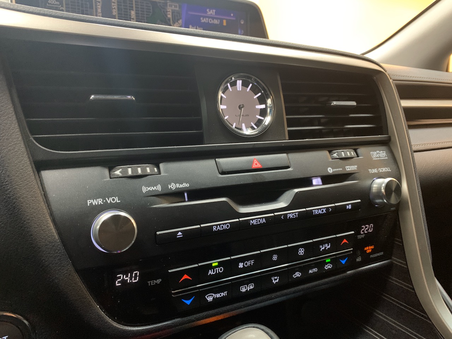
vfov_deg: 53.1
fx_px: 339
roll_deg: -1.3
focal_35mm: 26
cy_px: 170
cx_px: 226
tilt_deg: -12.7
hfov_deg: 67.3
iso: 640
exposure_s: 1/24
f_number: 1.8
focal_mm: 4.25
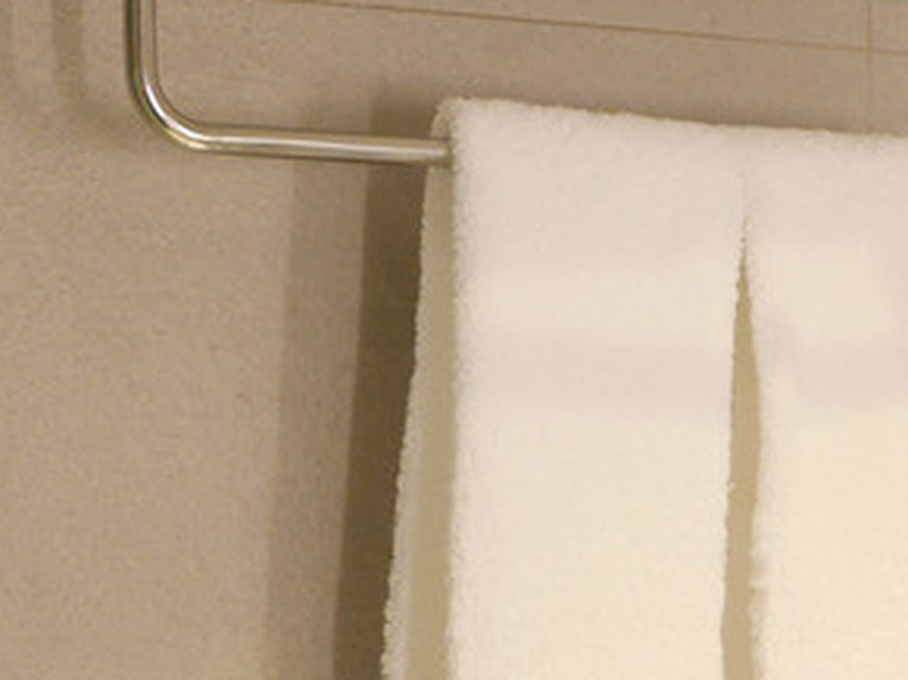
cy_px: 324
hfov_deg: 18.8
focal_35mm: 103
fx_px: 2701
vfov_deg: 14.4
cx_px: 768
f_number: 1.7
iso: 800
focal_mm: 15
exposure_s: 1/125
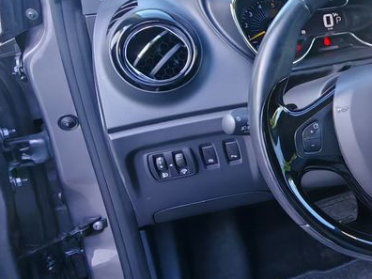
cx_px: 435
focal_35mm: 48
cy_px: 87
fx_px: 516
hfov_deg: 33.2
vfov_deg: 30.0
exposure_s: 1/100
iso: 100
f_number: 2
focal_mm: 1.82
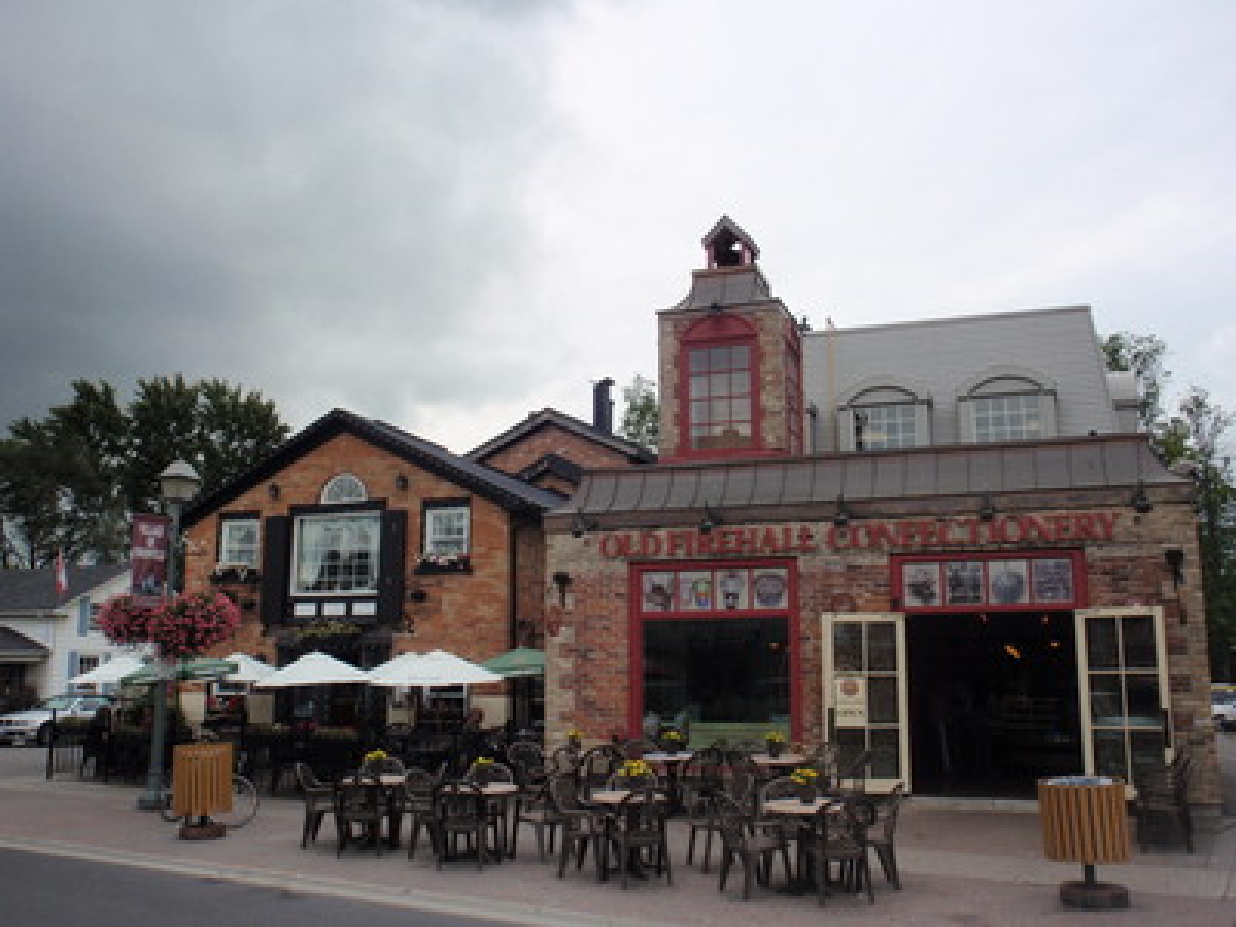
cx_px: 618
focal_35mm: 34
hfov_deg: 54.0
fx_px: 1214
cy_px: 464
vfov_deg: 41.8
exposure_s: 1/160
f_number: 9
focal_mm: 6.07
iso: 64
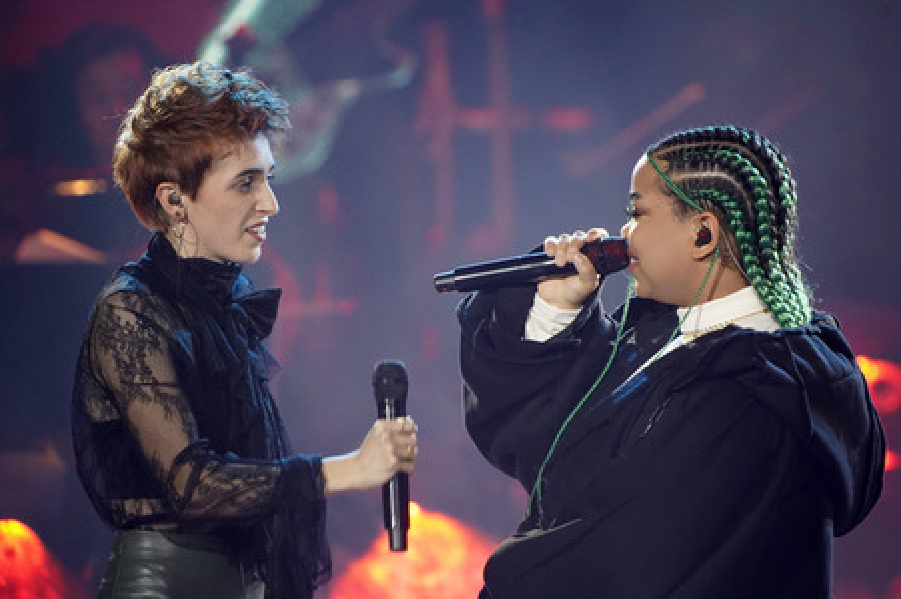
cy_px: 300
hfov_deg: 3.4
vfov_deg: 2.3
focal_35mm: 600
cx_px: 450
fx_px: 15005
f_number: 6.3
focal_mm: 600
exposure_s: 1/100
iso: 4000
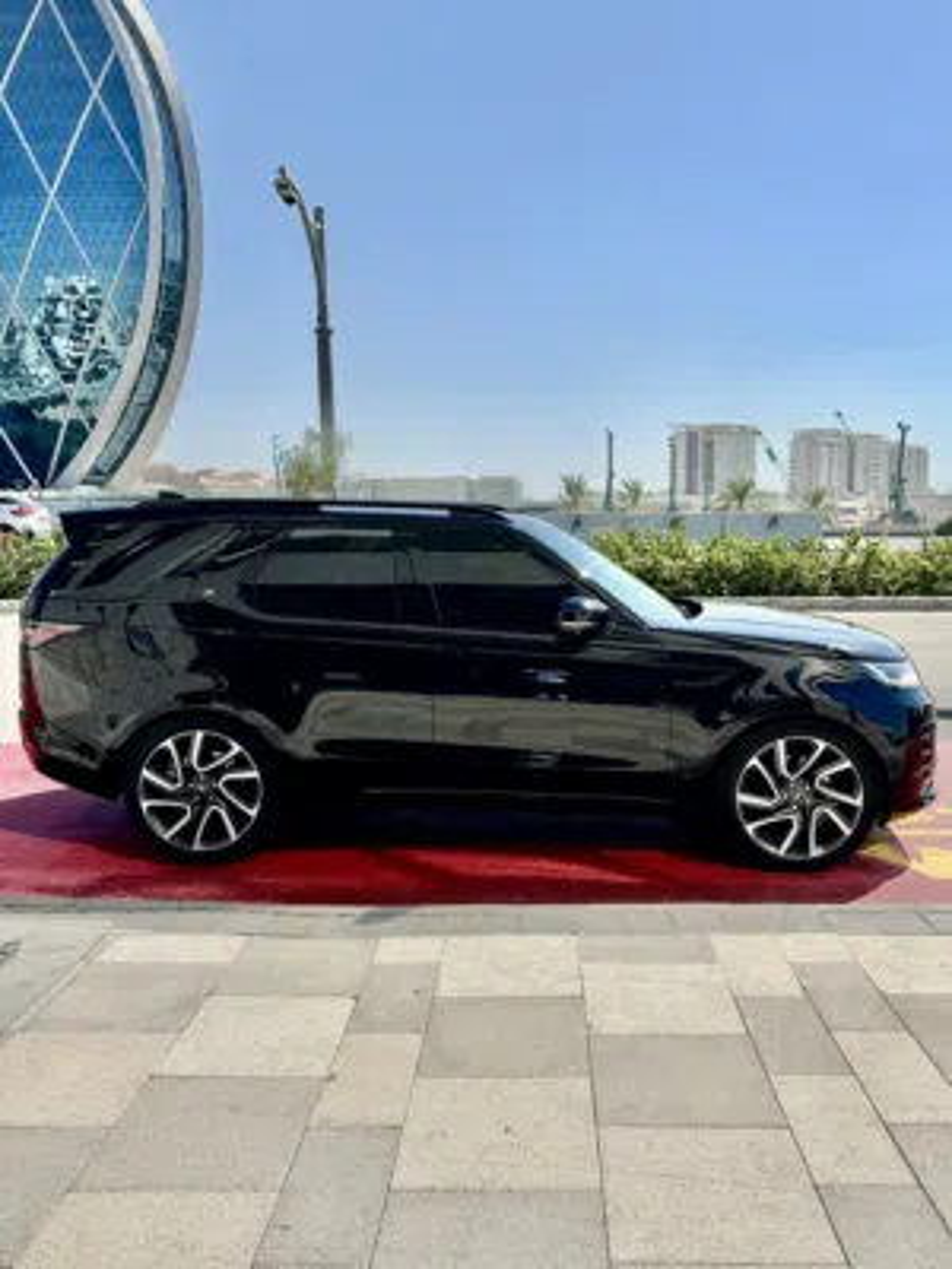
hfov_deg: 56.8
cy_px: 634
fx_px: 880
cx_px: 476
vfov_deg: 71.6
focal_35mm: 24
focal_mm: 6.86
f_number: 1.78
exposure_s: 1/8929
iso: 80
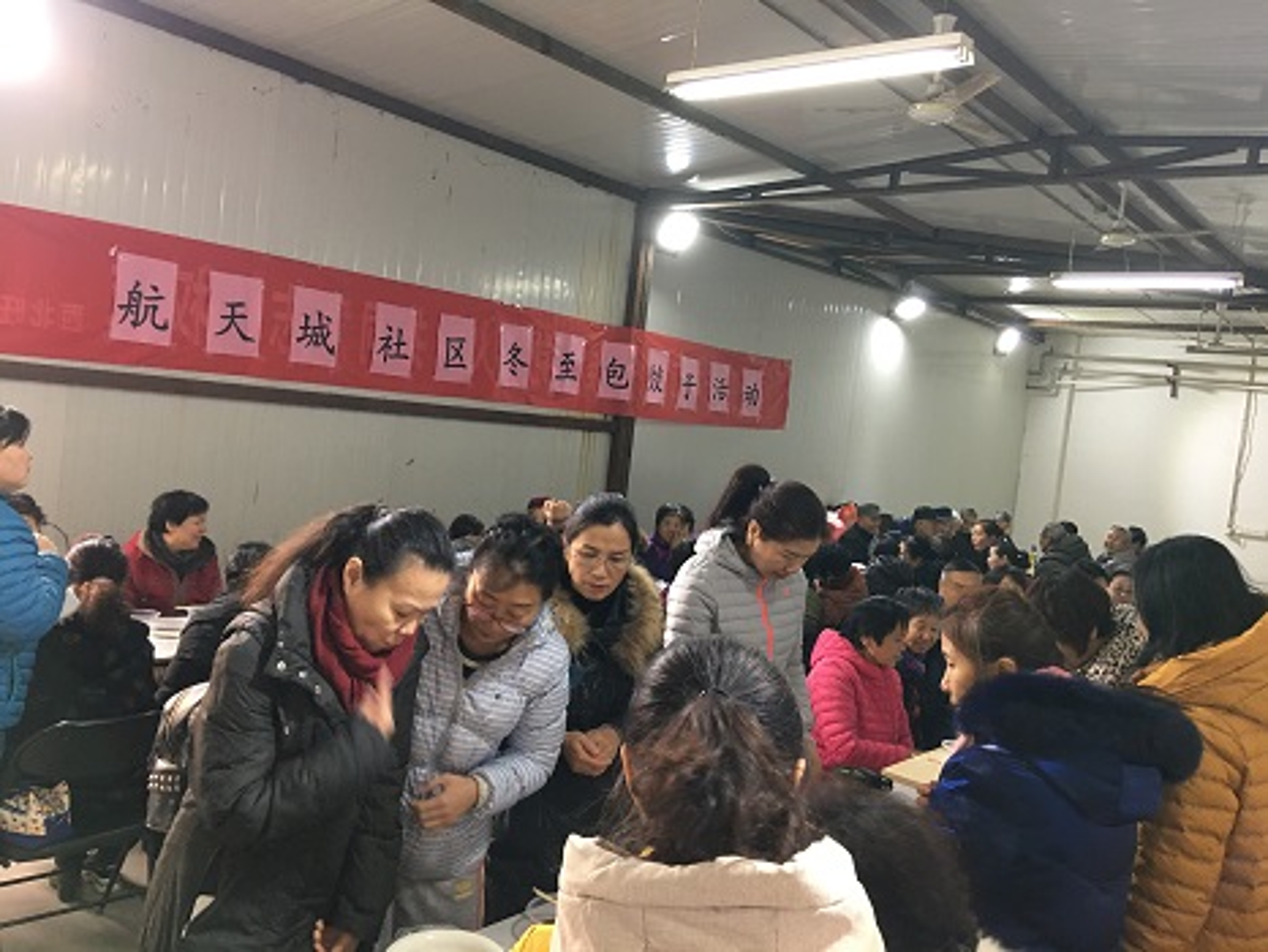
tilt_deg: -1.1
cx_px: 634
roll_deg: -6.1
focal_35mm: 29
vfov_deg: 48.3
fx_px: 1063
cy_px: 476
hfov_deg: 61.6
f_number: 2.2
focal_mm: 4.15
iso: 64
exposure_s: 1/17
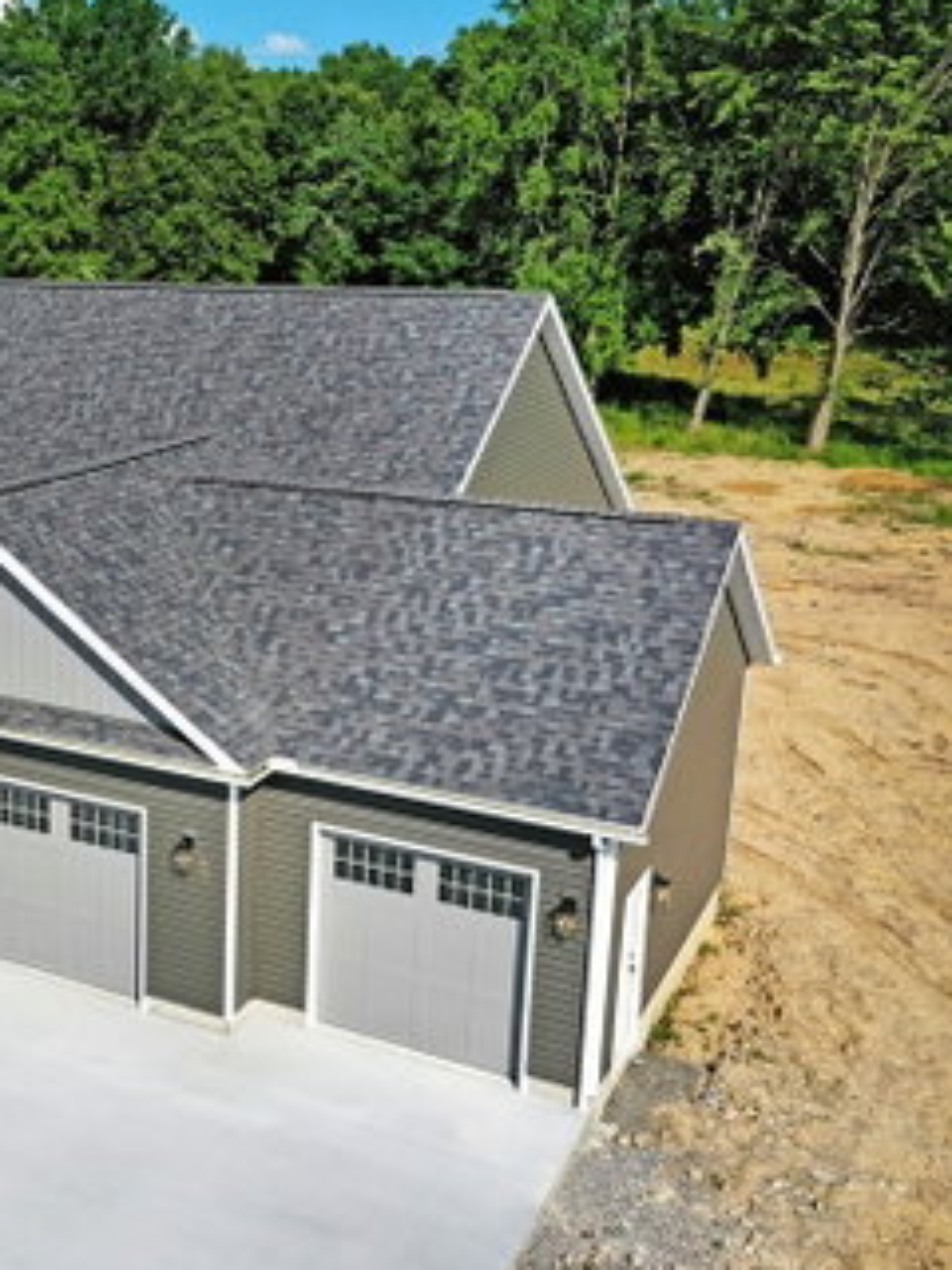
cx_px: 56
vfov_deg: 43.8
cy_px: 621
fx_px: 1577
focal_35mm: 43
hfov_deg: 31.6
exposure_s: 1/800
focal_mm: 10.26
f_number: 7.1
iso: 100
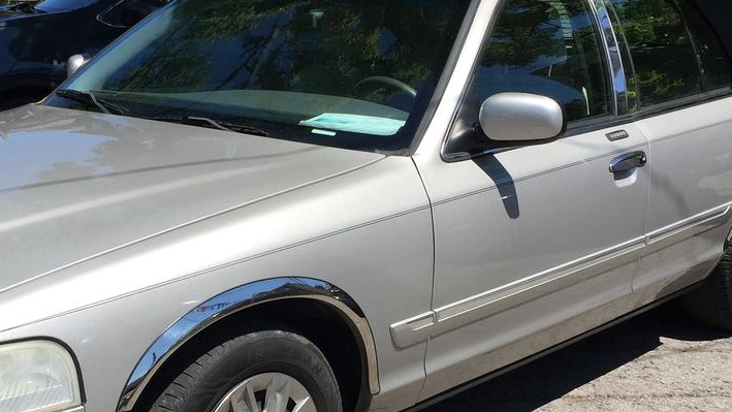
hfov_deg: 36.2
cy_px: 293
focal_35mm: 57
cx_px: 236
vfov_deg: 21.0
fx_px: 1106
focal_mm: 4.15
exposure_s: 1/1883
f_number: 2.2
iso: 32
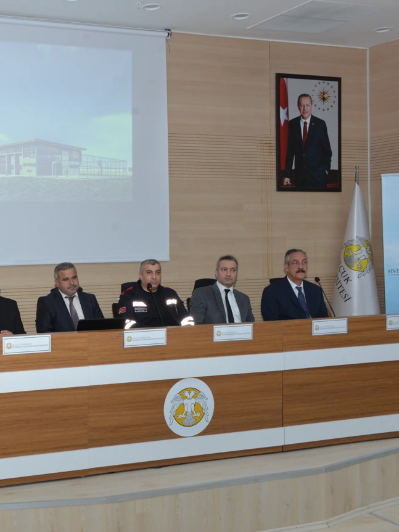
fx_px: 769
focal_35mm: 50
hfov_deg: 27.5
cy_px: 263
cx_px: 2
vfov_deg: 38.2
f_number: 8
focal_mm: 34
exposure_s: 1/80
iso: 1600
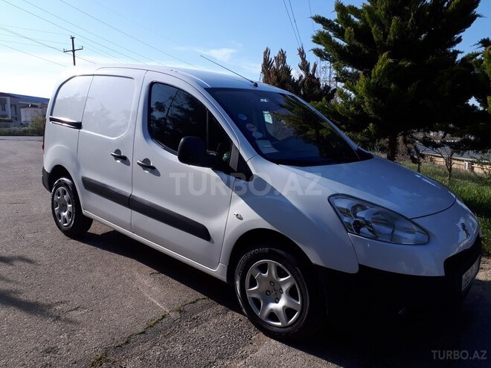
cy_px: 184
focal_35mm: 27
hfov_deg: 65.3
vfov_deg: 51.4
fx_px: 383
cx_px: 246
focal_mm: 3.6
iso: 40
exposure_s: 1/1304
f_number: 1.9
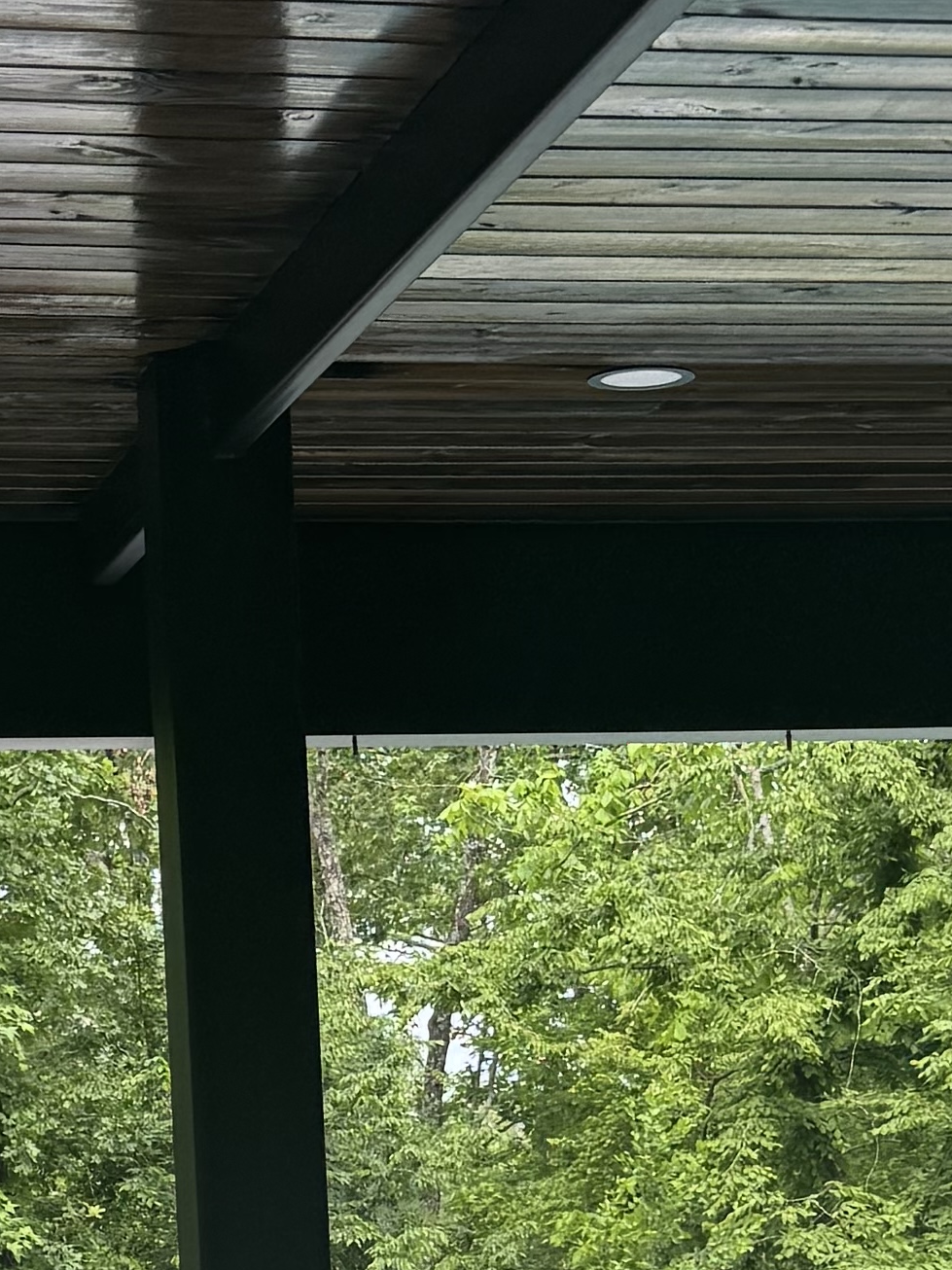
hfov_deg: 14.0
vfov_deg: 18.1
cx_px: 210
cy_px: 1359
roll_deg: +5.2
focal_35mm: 105
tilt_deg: -1.5
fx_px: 3852
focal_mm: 6.76
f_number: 1.78
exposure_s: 1/925
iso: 80
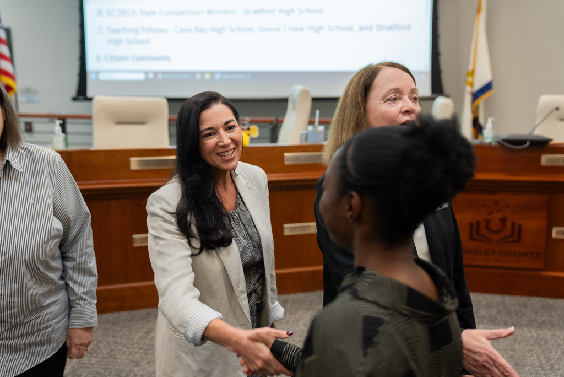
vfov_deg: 31.9
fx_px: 658
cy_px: 188
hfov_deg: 46.4
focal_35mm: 42
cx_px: 282
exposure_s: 1/125
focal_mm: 42
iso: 1600
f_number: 2.8
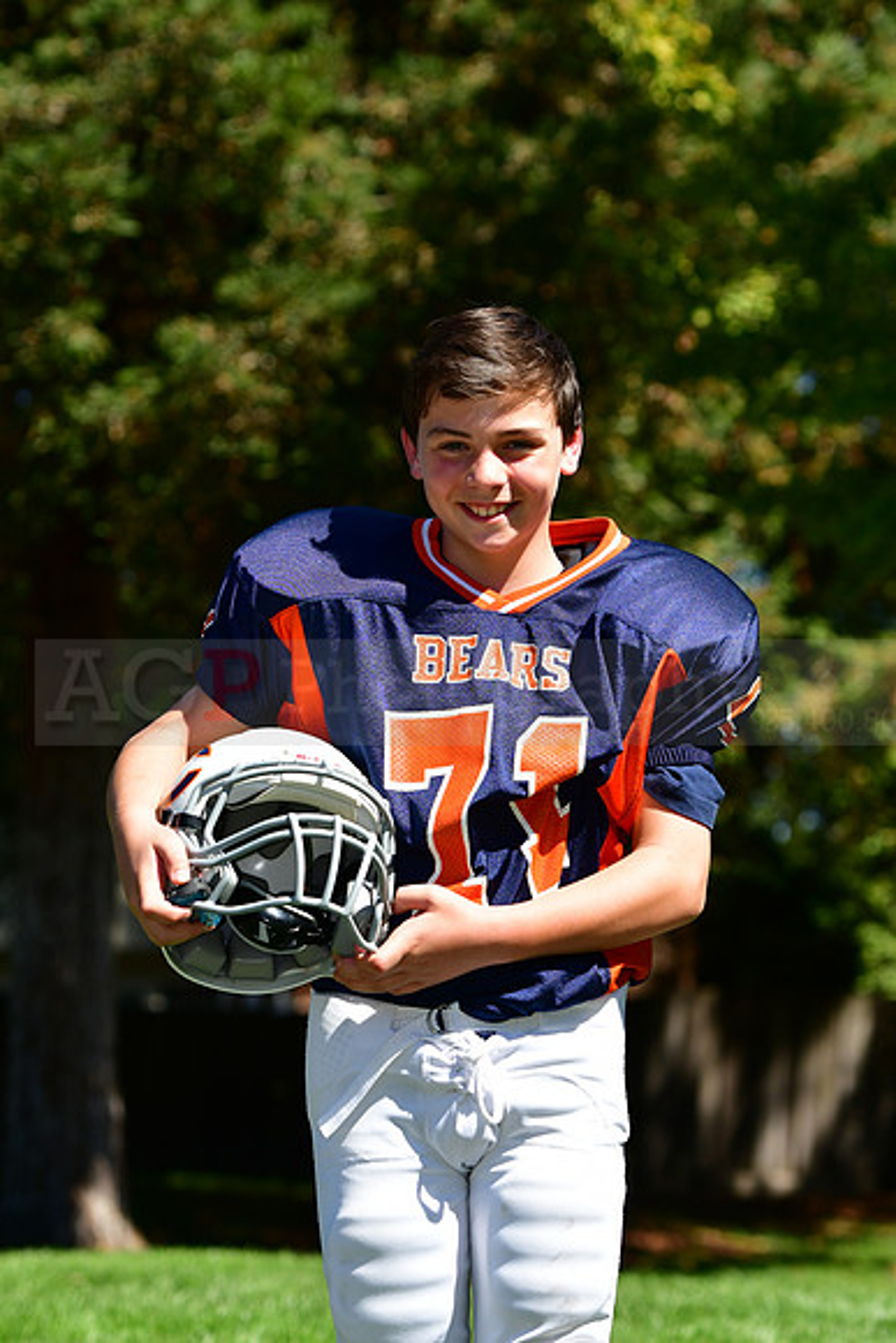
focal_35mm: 158
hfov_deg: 8.7
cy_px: 672
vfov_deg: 13.0
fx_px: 5876
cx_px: 448
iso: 400
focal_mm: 105
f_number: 4.5
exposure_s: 1/2000
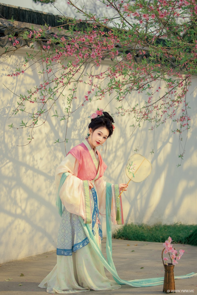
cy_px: 148
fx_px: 566
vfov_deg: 29.2
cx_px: 98
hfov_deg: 19.7
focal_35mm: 69
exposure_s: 1/500
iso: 100
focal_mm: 70
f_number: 2.8
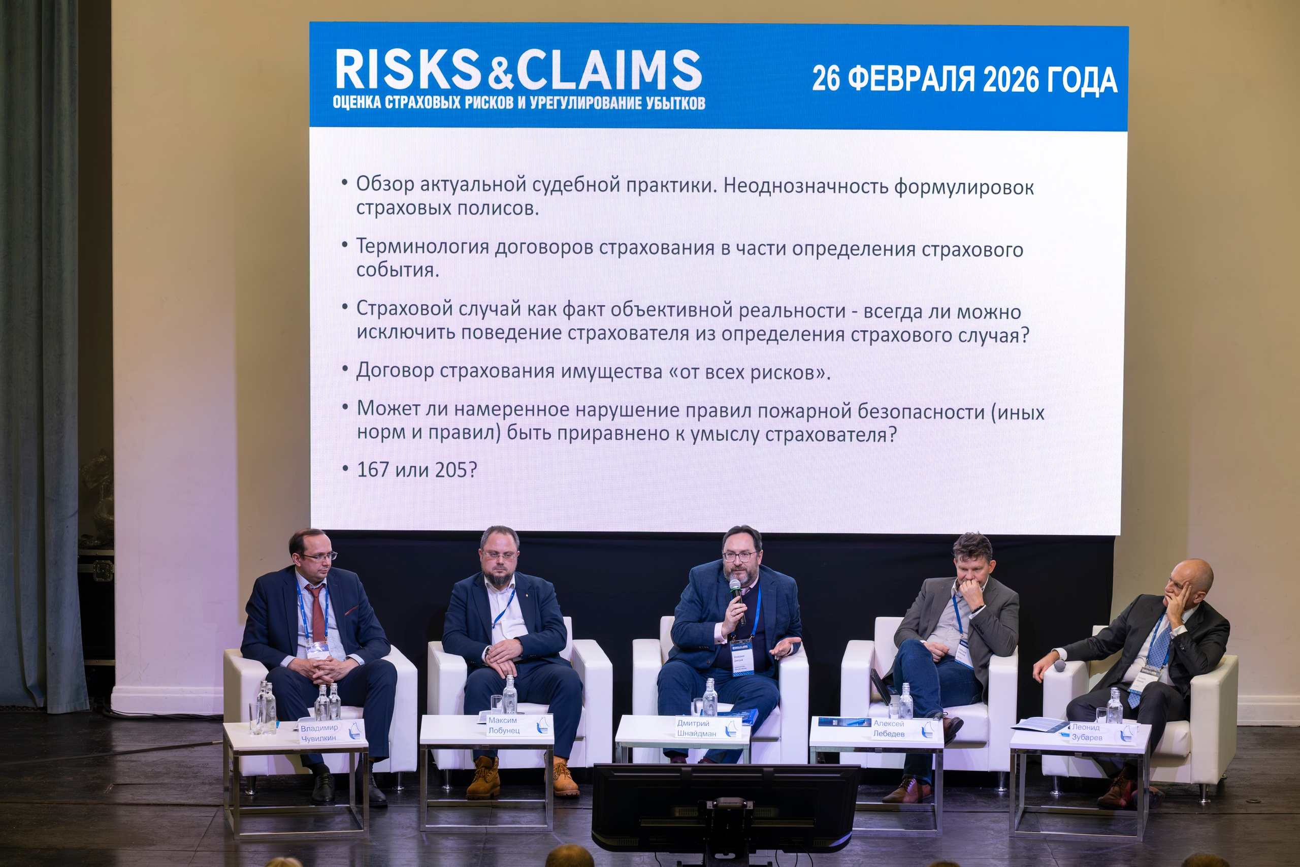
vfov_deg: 12.1
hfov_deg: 18.1
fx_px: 4080
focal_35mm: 113
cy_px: 434
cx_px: 650
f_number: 3.6
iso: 500
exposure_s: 1/125
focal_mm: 75
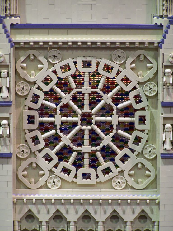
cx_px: 86
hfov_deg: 7.9
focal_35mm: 189
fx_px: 1259
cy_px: 116
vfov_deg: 10.5
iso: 80
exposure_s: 1/2
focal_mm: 31.3
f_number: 3.2
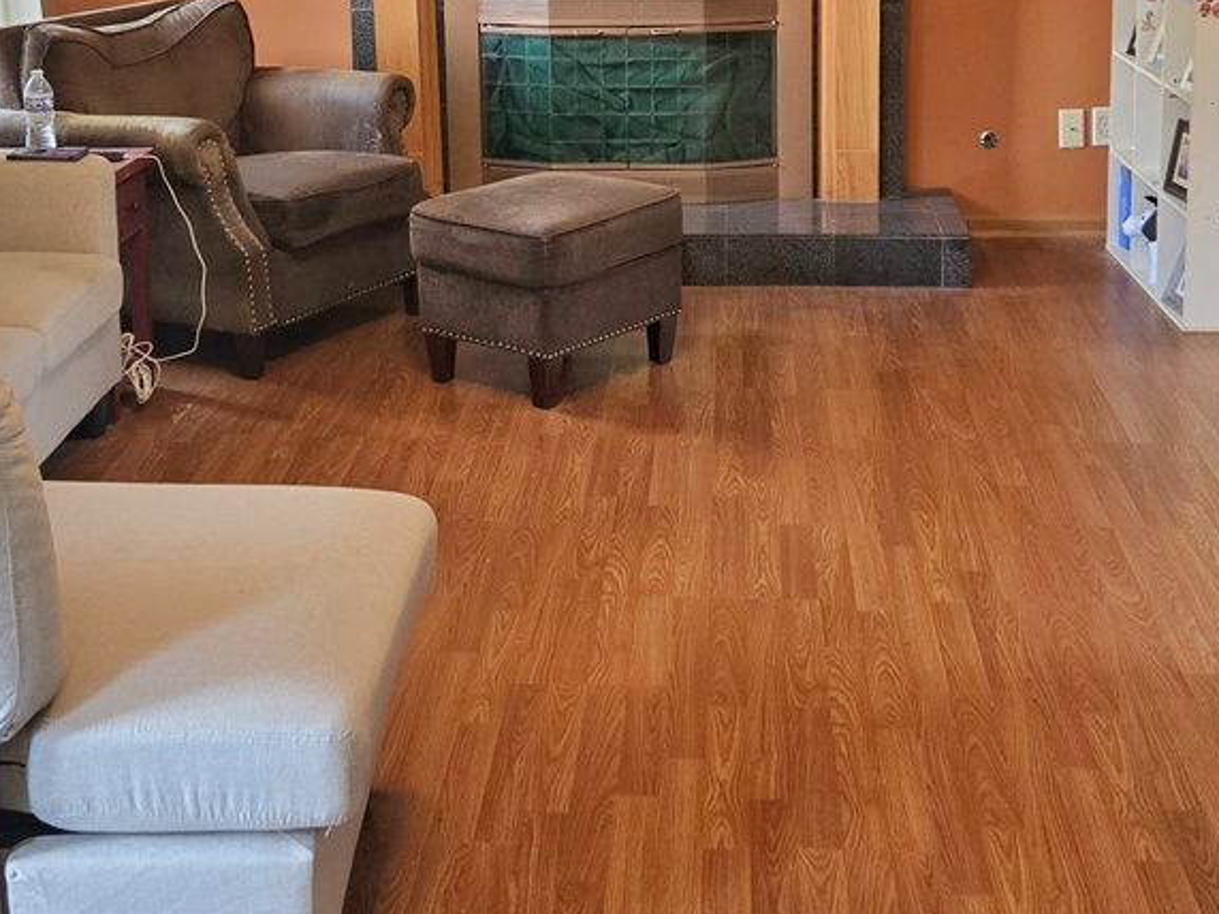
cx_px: 596
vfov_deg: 24.6
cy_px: 107
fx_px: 2042
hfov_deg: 33.2
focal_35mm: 58
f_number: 1.8
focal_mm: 5.4
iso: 320
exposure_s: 1/120
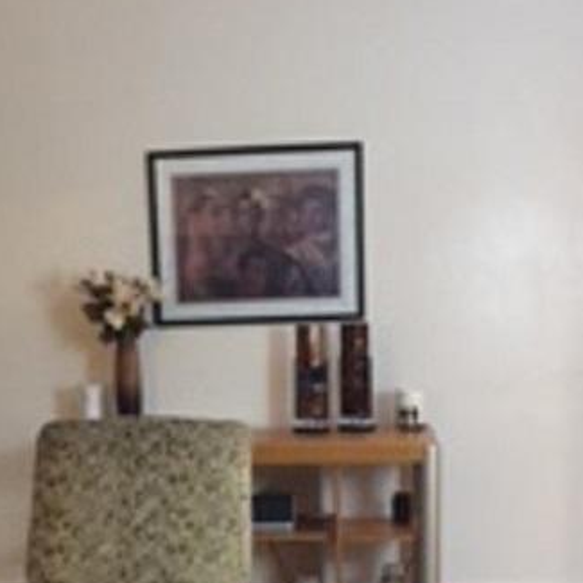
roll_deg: +1.6
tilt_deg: -9.3
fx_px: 1200
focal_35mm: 63
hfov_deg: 27.2
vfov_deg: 26.6
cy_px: 495
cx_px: 215
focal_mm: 4.15
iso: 100
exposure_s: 1/4
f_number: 2.2
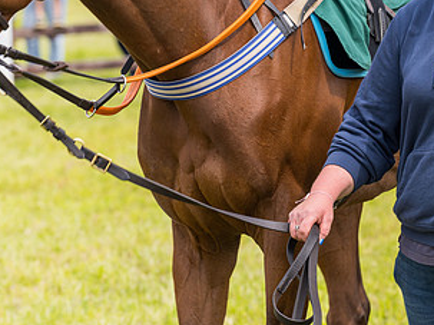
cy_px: 57
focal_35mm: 331
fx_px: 4148
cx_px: 410
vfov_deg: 4.5
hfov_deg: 6.0
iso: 50
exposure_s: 1/320
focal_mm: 135
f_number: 4.5
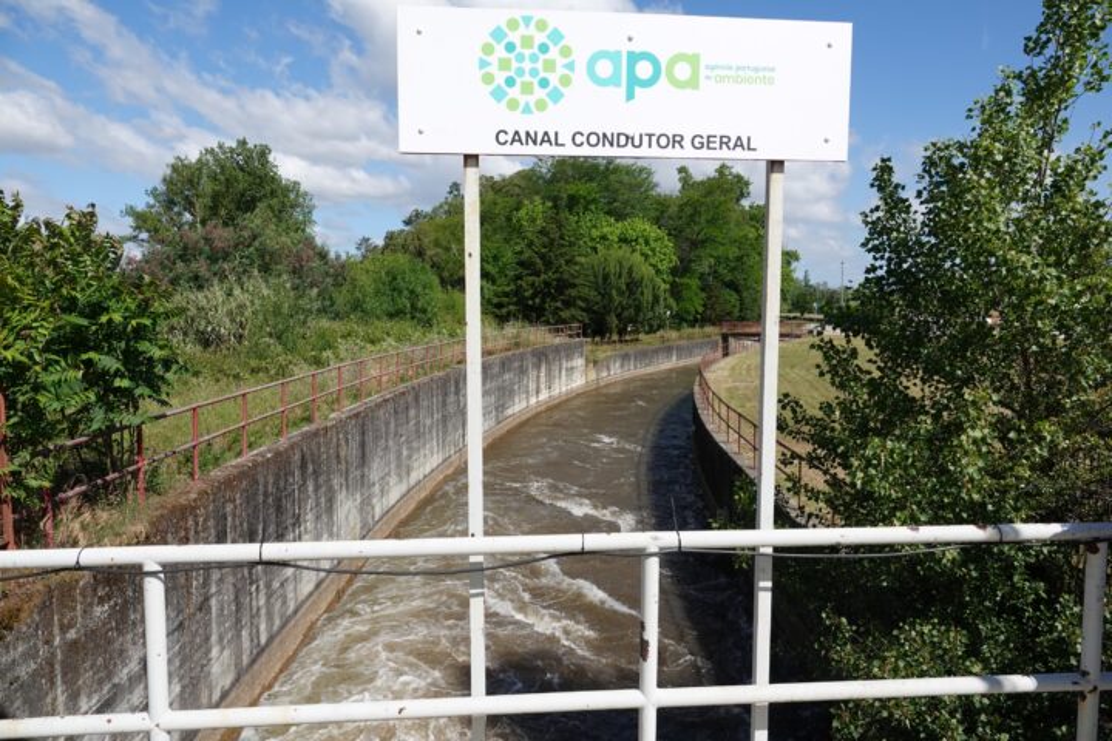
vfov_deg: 53.1
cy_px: 370
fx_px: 741
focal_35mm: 24
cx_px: 556
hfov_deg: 73.7
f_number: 4
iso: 100
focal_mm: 8.8
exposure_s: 1/1000
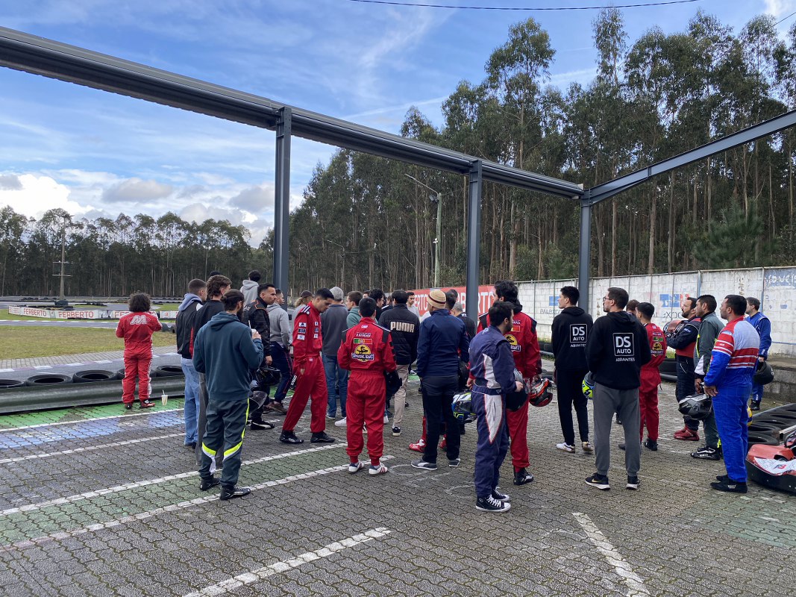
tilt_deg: -0.3
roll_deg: -1.8
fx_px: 598
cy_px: 298
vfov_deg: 53.1
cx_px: 398
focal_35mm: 26
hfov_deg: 67.3
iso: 32
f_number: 1.8
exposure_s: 1/519
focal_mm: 4.25
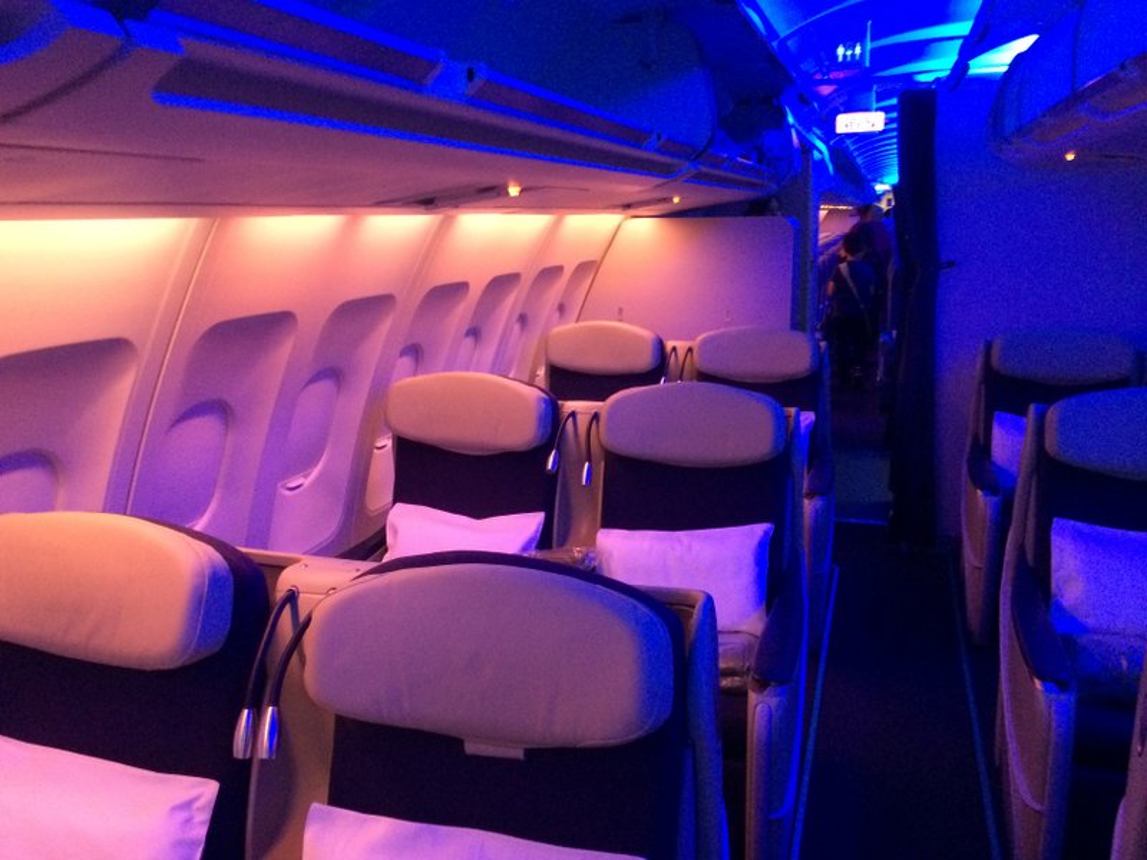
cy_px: 430
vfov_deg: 46.8
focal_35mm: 30
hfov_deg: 60.0
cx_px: 574
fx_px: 994
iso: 250
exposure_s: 1/30
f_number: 2.2
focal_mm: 4.12
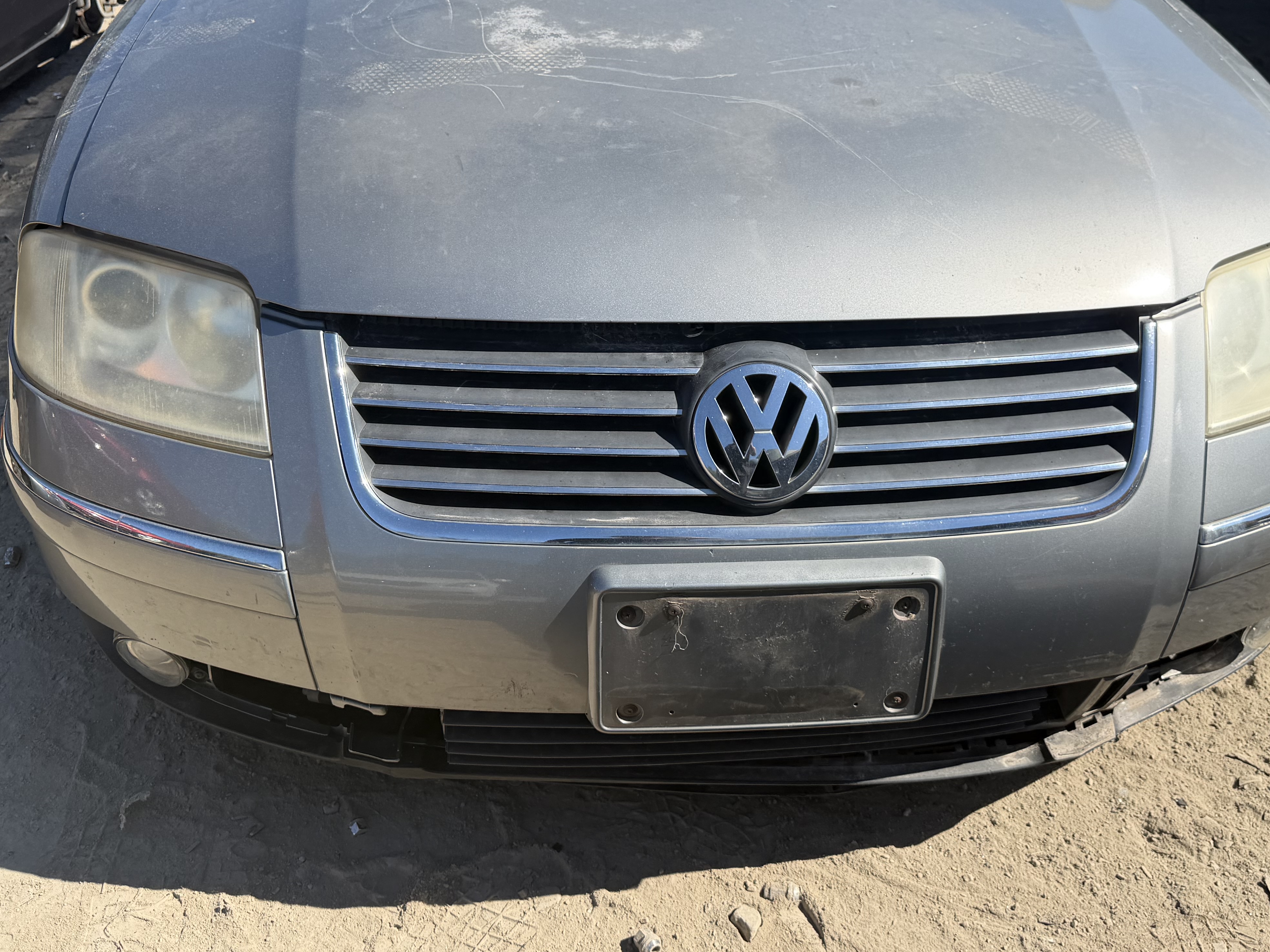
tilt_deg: -28.2
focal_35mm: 35
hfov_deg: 52.5
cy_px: 329
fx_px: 1284
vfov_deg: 40.3
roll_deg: -2.1
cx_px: 697
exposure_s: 1/3584
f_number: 1.78
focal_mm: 6.76
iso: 80
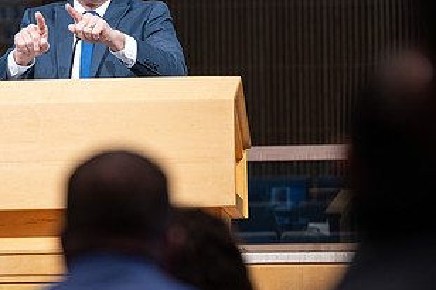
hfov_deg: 6.4
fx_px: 3885
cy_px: 66
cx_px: 86
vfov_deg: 4.3
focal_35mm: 321
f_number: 2.8
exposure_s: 1/160
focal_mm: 145
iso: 500
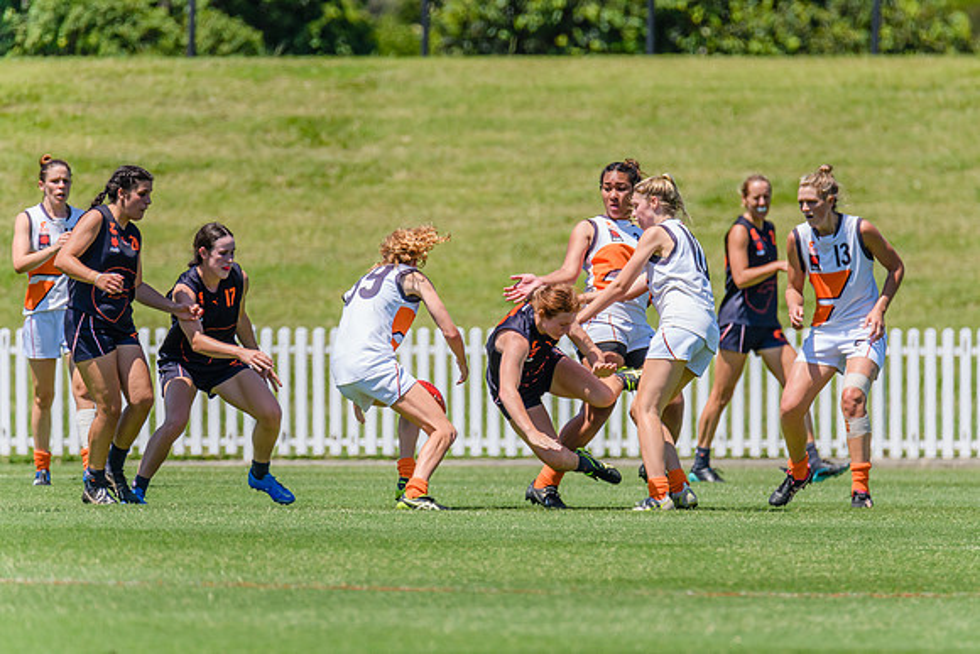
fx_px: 19022
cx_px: 529
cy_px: 302
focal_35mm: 699
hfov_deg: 3.0
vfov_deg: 2.0
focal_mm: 600
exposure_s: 1/2000
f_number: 9
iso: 800
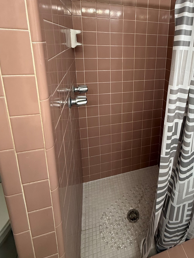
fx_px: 157
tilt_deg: -11.9
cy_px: 78
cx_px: 142
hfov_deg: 60.5
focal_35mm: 21
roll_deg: -1.6
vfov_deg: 75.4
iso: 160
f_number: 2.2
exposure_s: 1/120
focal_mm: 2.22
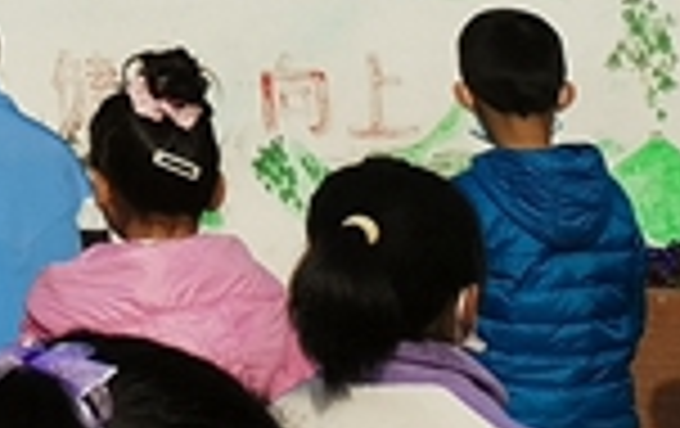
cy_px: -698
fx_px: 3119
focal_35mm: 168
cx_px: -1045
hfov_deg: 10.4
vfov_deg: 7.2
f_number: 1.8
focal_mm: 4.75
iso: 50
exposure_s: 1/2299
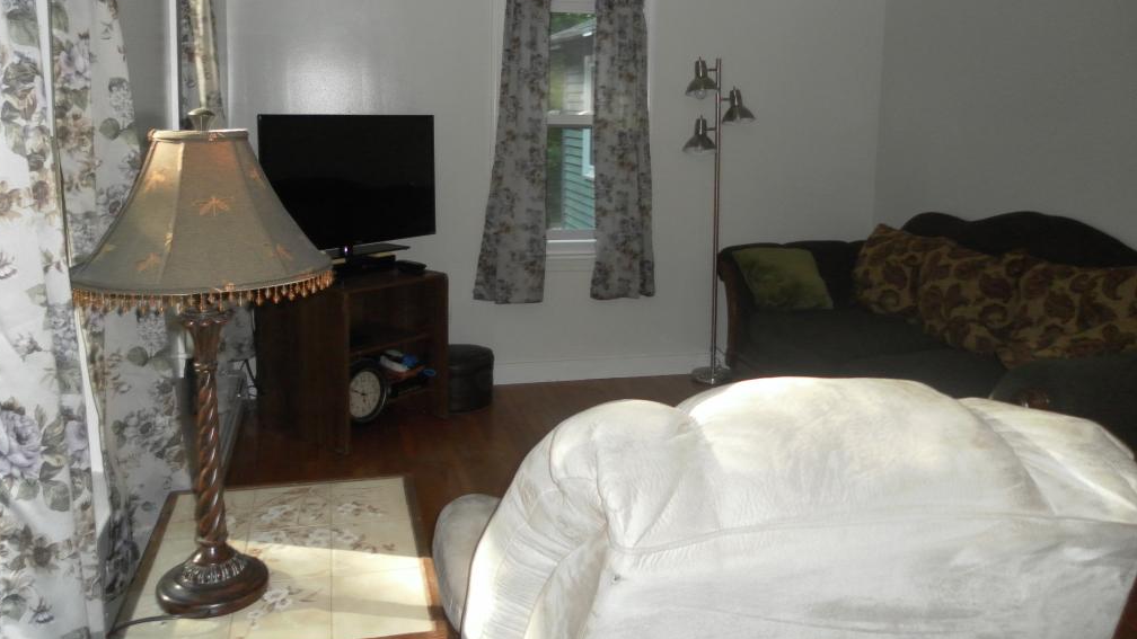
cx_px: 561
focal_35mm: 31
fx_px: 935
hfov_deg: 62.6
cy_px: 216
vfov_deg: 37.4
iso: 200
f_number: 3.2
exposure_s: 1/50
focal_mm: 4.9
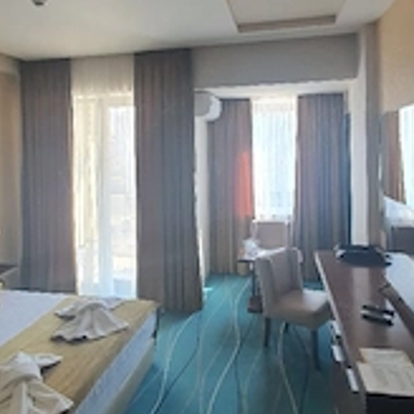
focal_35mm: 28
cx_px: 187
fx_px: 379
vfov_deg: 56.6
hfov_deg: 57.2
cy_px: 157
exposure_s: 1/50
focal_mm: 1.8
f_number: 2.2
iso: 100
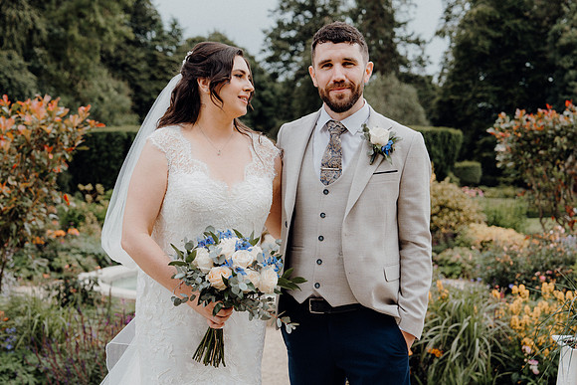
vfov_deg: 21.6
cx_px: 288
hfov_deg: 31.9
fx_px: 1010
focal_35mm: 63
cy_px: 192
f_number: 5
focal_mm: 63
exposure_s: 1/160
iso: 125
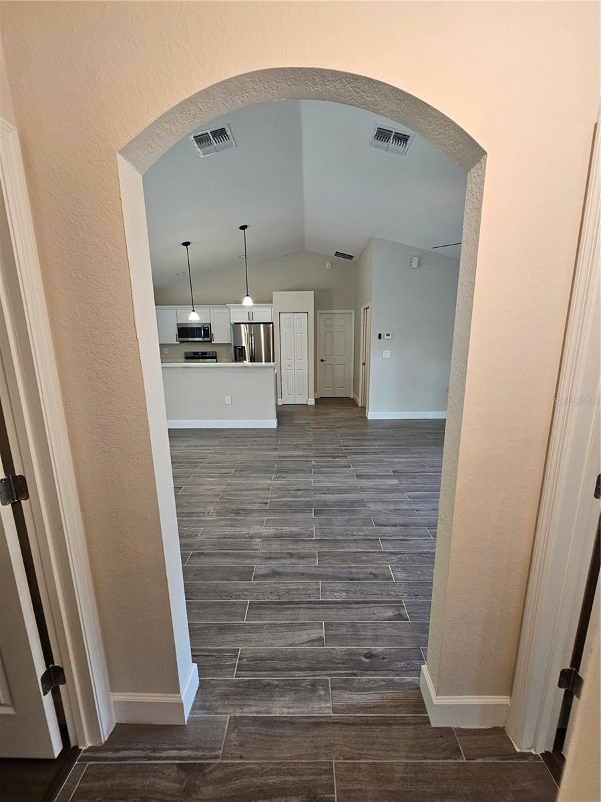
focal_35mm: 13
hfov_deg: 89.9
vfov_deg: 106.2
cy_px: 401
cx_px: 300
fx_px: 301
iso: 200
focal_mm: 2.2
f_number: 2.2
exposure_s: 1/60
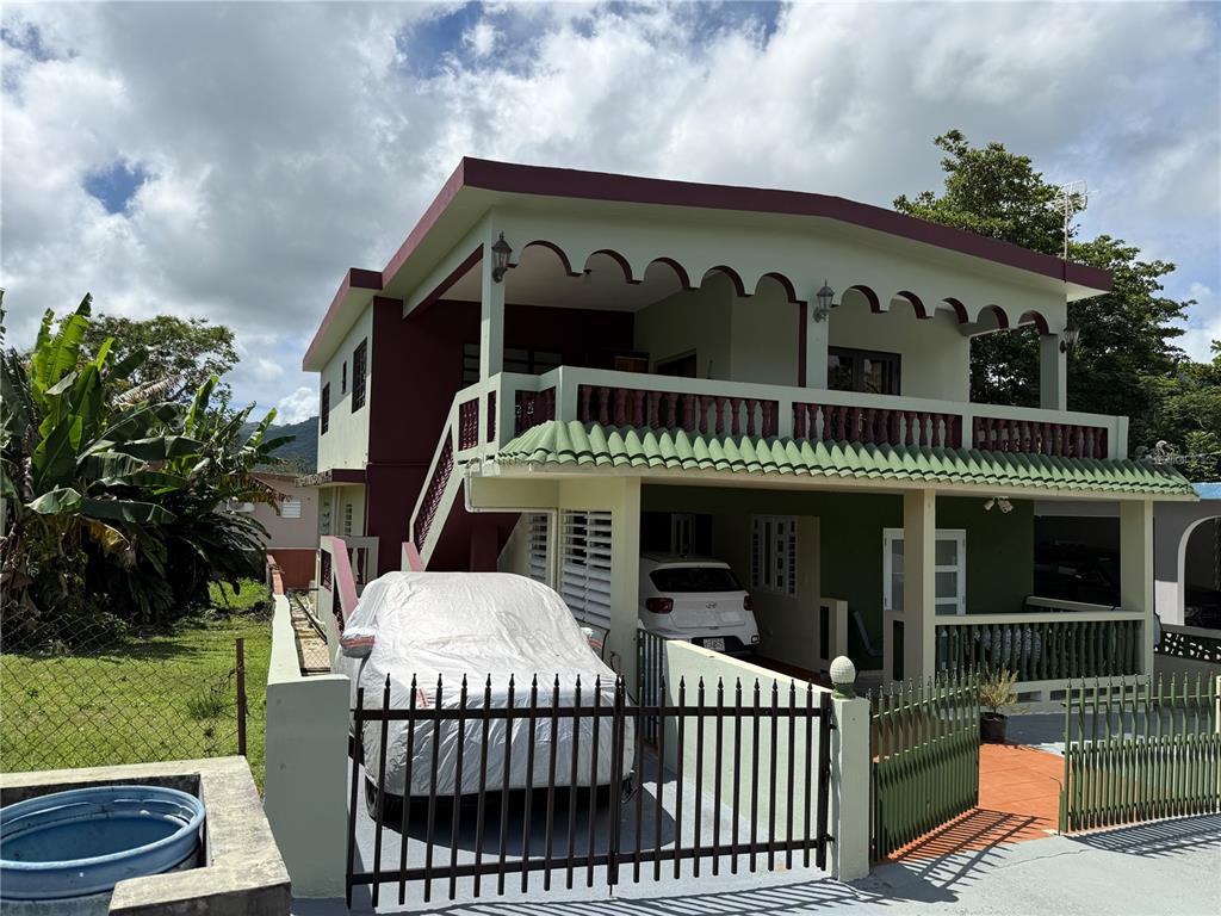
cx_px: 610
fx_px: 847
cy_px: 458
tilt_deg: +3.1
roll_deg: -2.3
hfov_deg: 71.6
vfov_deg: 56.8
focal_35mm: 24
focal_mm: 6.76
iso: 80
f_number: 1.78
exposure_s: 1/6711
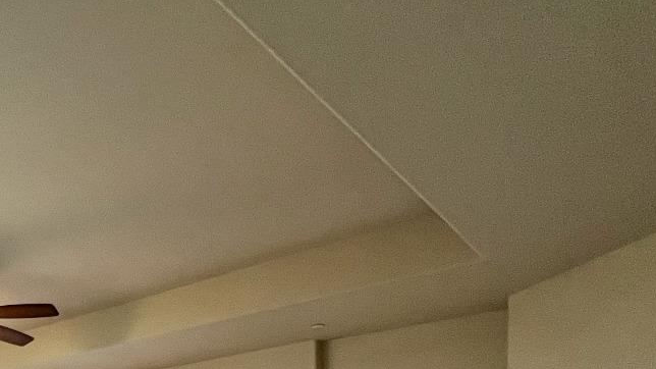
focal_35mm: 33
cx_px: -2
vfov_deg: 25.5
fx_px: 574
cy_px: 569
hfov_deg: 48.7
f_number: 1.8
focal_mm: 1.57
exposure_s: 1/60
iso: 320
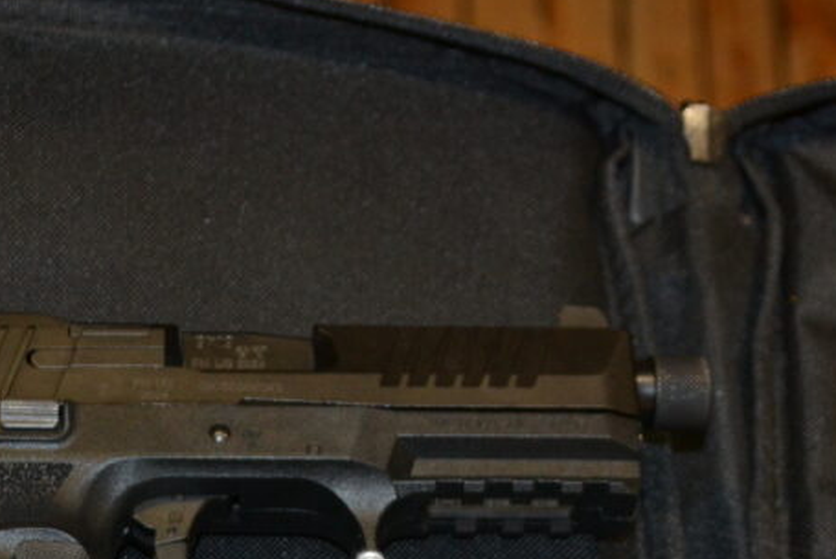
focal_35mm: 108
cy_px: 576
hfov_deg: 18.9
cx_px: 391
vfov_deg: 12.5
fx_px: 2510
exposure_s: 1/60
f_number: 4.8
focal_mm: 32
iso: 1100
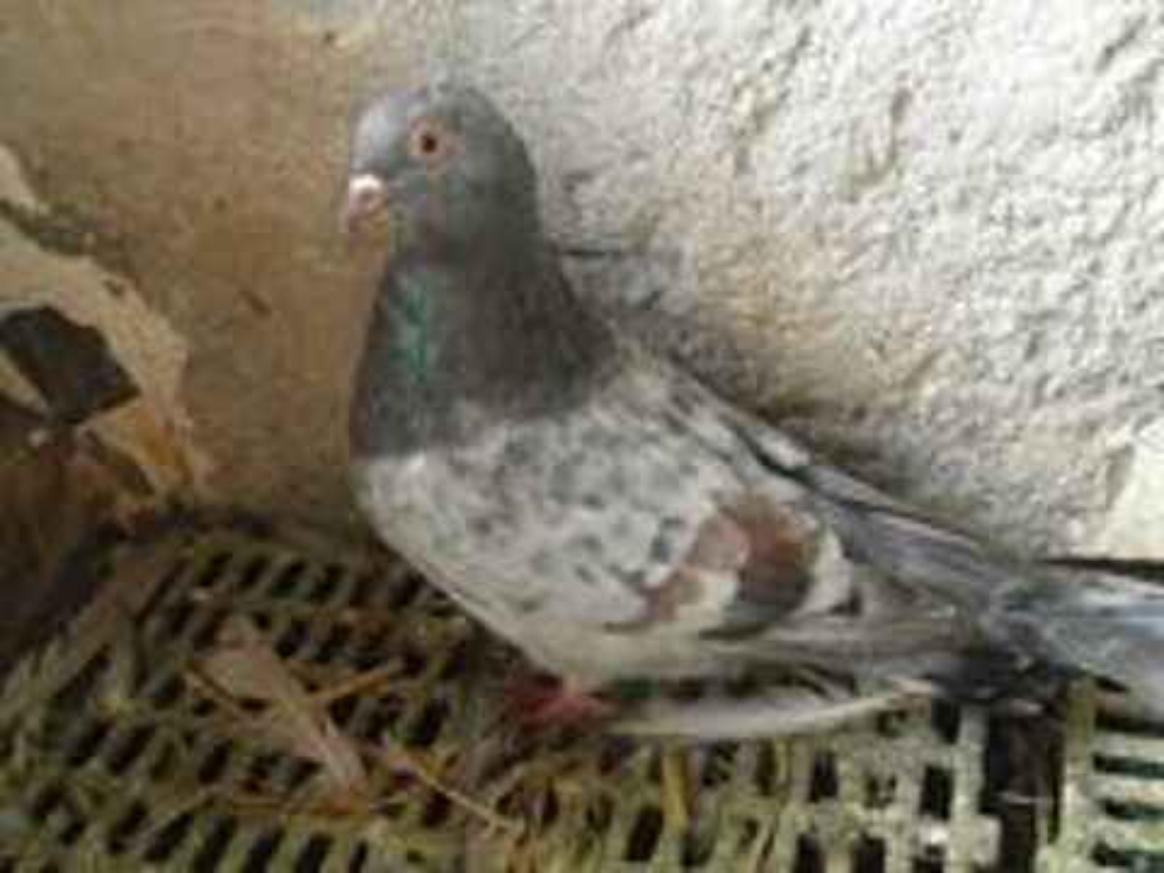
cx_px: 582
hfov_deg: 45.8
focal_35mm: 41
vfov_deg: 35.1
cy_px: 436
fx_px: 1379
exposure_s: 1/30
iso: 800
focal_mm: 6.8
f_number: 3.6
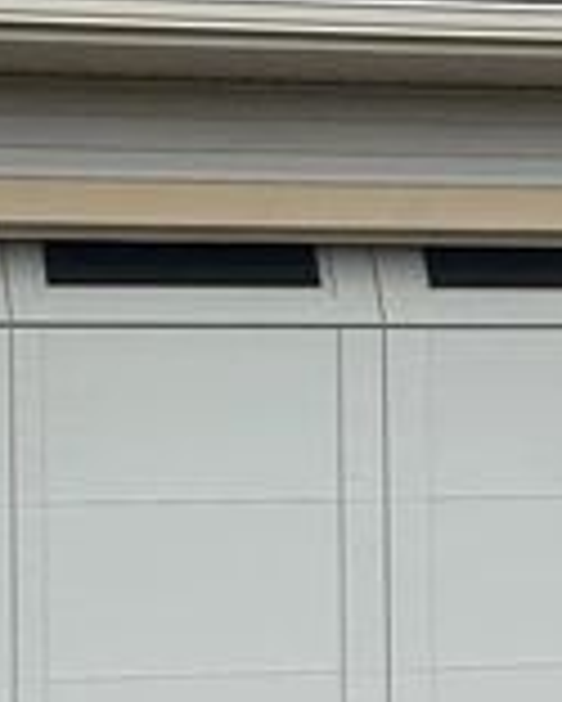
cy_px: 412
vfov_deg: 15.0
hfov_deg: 11.9
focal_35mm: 128
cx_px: -58
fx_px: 2659
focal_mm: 6.86
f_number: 1.78
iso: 80
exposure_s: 1/1095
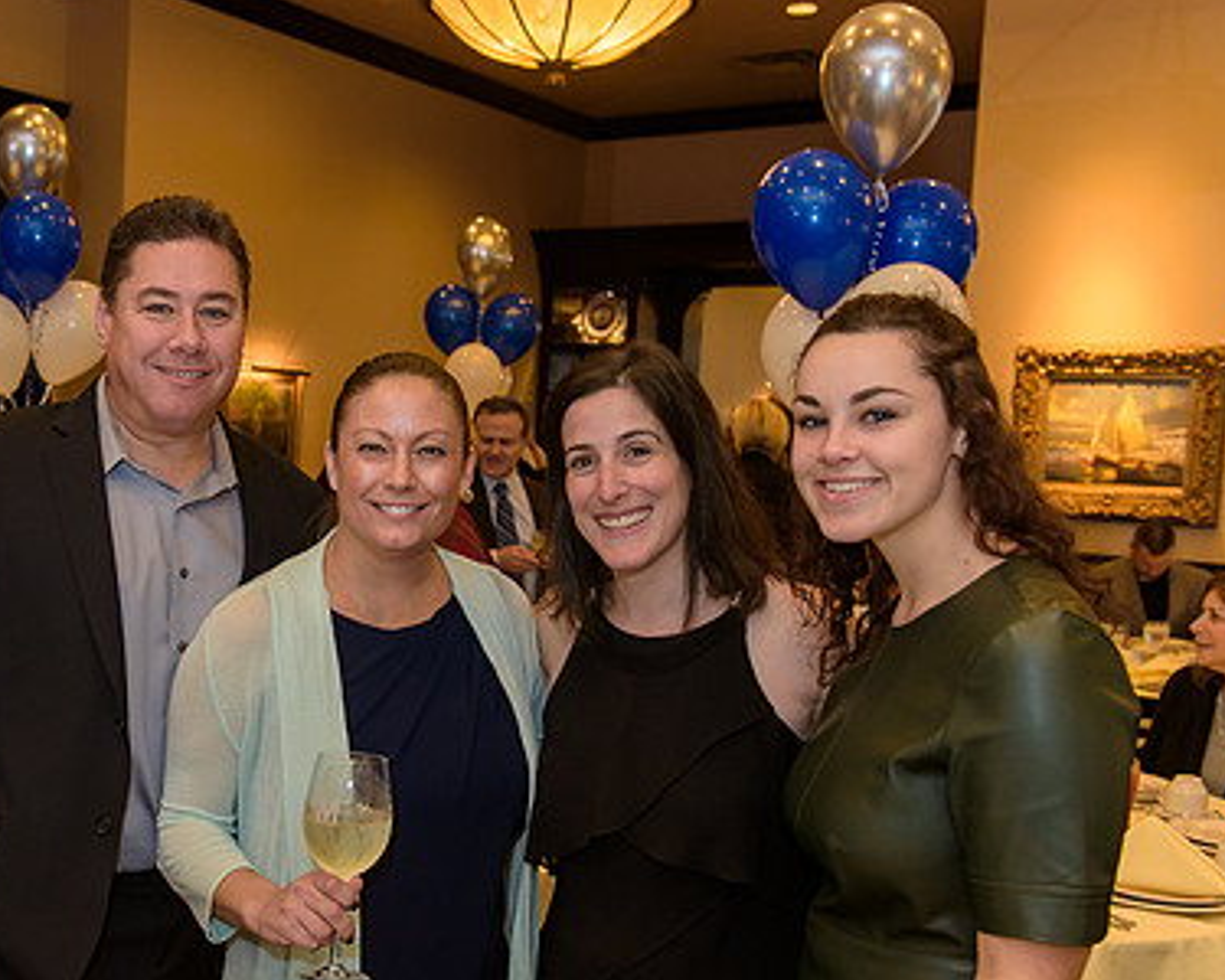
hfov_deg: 40.2
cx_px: 330
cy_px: 570
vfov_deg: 33.4
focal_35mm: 45
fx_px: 1631
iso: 800
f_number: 3.2
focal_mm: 31
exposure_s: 1/125
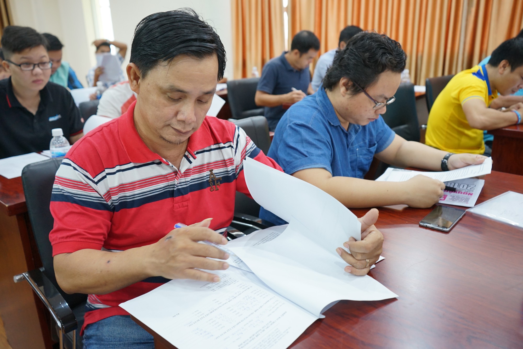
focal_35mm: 29
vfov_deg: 45.0
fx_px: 421
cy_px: 174
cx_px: 262
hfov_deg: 63.7
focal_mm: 29
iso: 1250
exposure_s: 1/60
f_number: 4
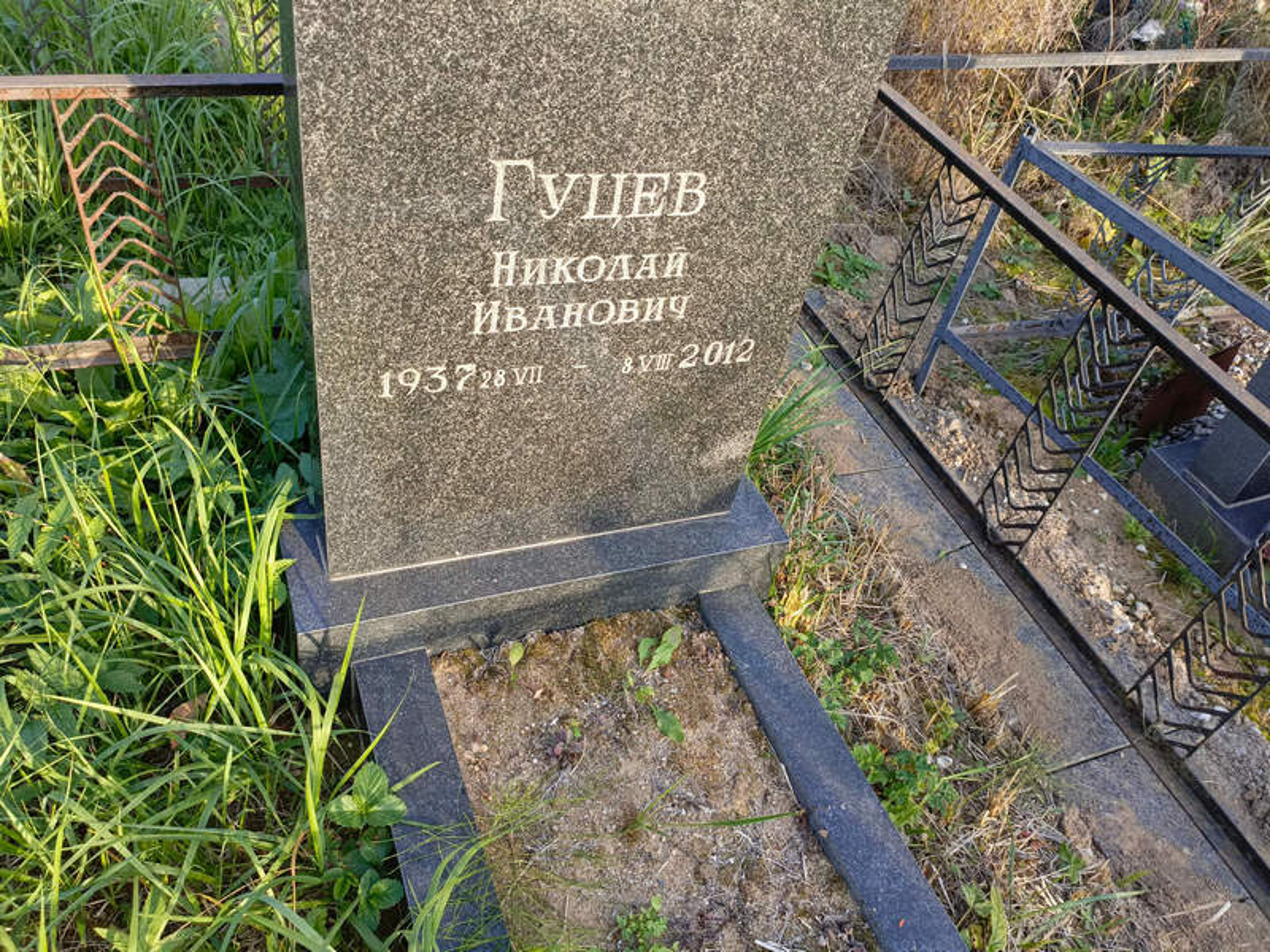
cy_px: 476
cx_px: 635
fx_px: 917
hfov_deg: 69.4
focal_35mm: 25
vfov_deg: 54.9
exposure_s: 1/101
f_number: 1.69
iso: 113
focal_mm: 4.76
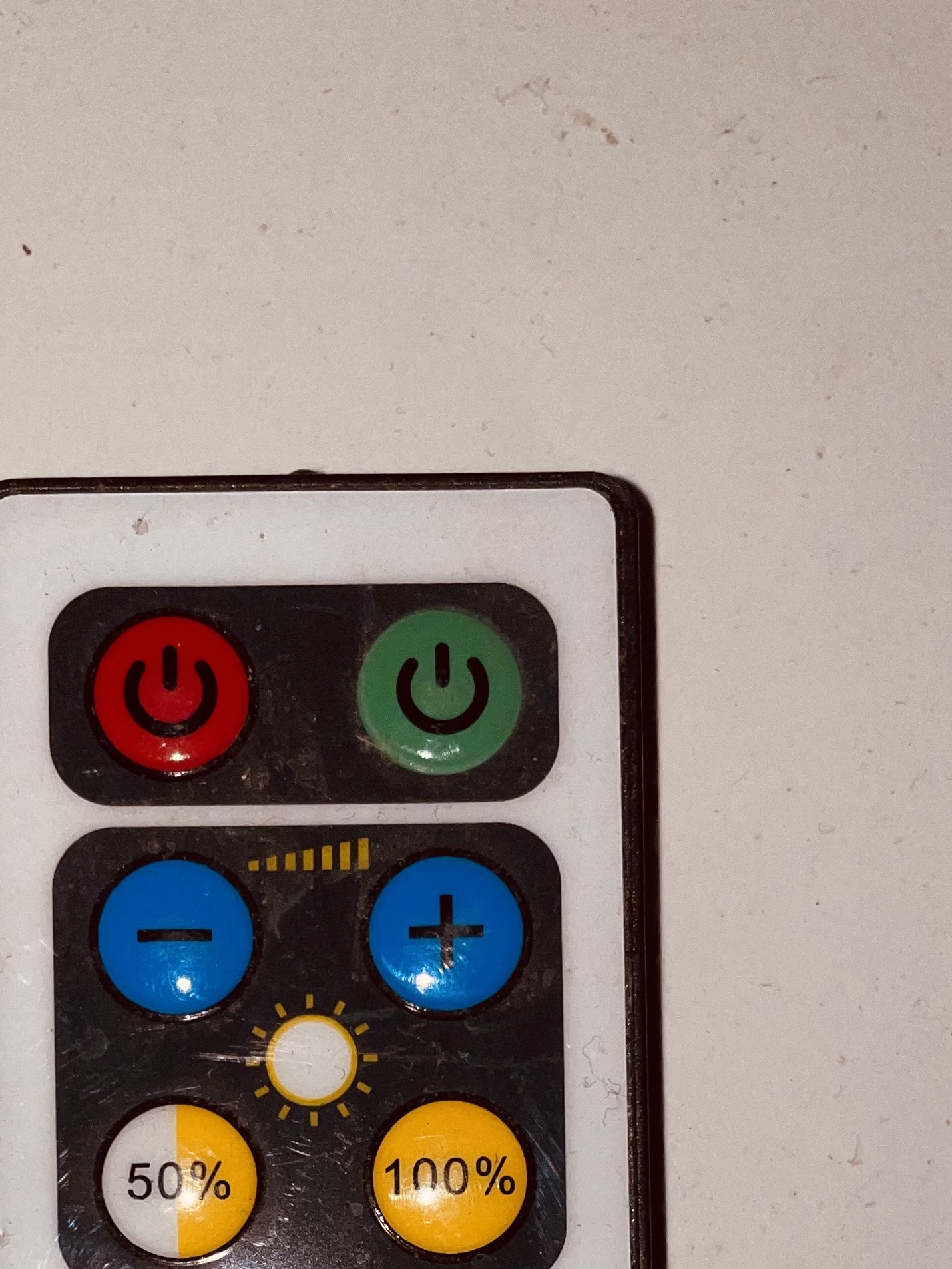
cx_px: 377
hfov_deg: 26.5
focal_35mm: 55
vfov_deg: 31.7
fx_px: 2016
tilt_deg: -87.9
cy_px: 1332
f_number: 1.6
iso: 32
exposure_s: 1/80
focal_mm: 4.2
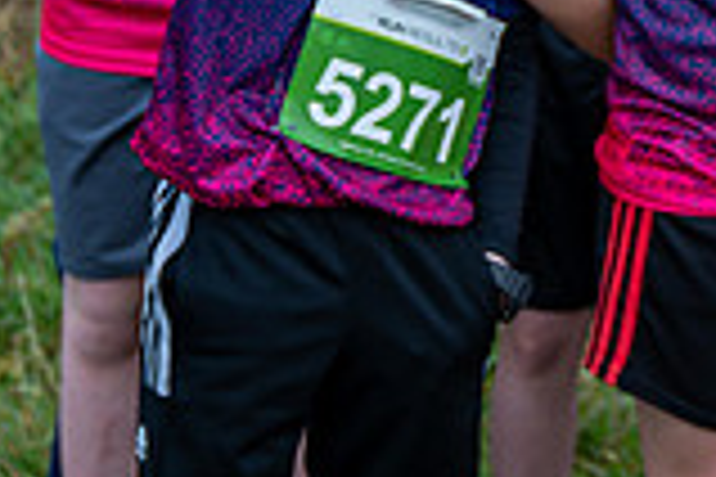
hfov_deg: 11.3
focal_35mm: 171
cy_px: -250
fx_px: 3401
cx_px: 1211
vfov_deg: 7.9
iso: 100
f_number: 2.8
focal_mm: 47
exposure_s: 1/320
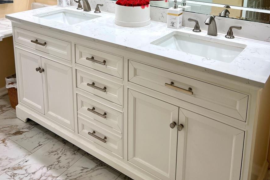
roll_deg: -0.9
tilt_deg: -11.5
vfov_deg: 33.5
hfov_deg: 51.9
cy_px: 8
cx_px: 137
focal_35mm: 37
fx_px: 278
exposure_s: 1/260
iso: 40
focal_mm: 5.7
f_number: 1.5
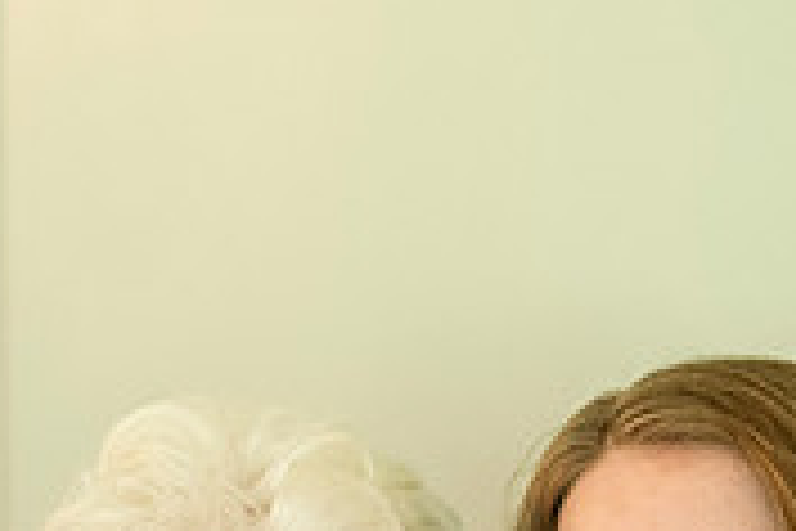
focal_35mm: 260
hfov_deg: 7.9
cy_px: 819
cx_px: 604
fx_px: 5748
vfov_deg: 5.2
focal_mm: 75
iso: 1250
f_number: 3.2
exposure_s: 1/125
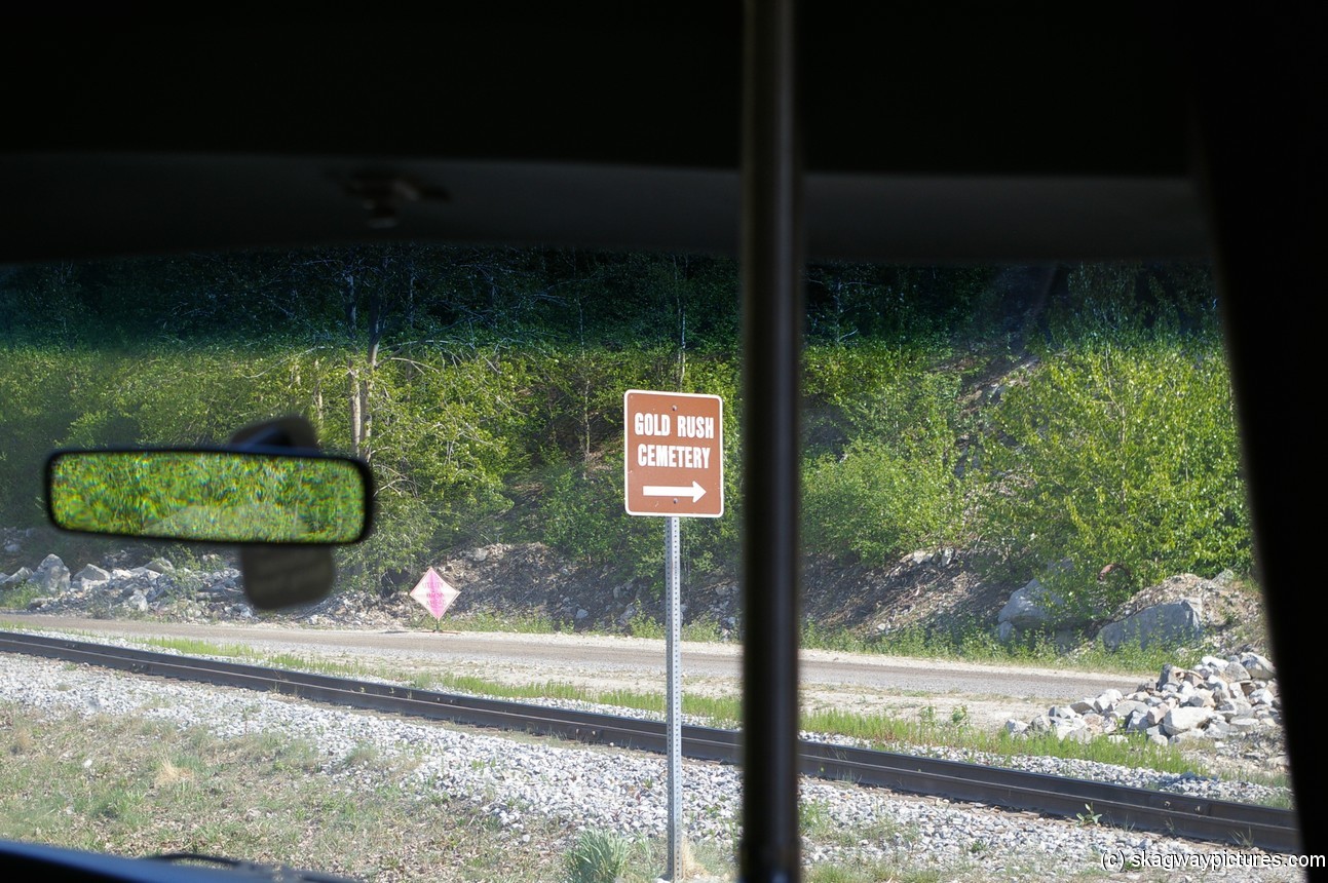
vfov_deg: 18.2
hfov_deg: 27.0
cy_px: 442
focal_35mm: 75
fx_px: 2764
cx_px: 664
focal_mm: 50
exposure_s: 1/250
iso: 200
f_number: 8
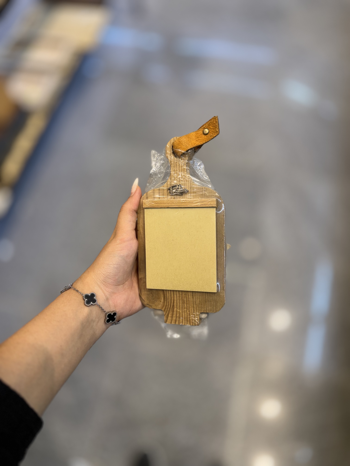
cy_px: 233
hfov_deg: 56.8
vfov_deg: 71.6
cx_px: 175
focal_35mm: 24
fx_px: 324
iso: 64
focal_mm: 6.76
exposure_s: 1/121
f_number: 1.78
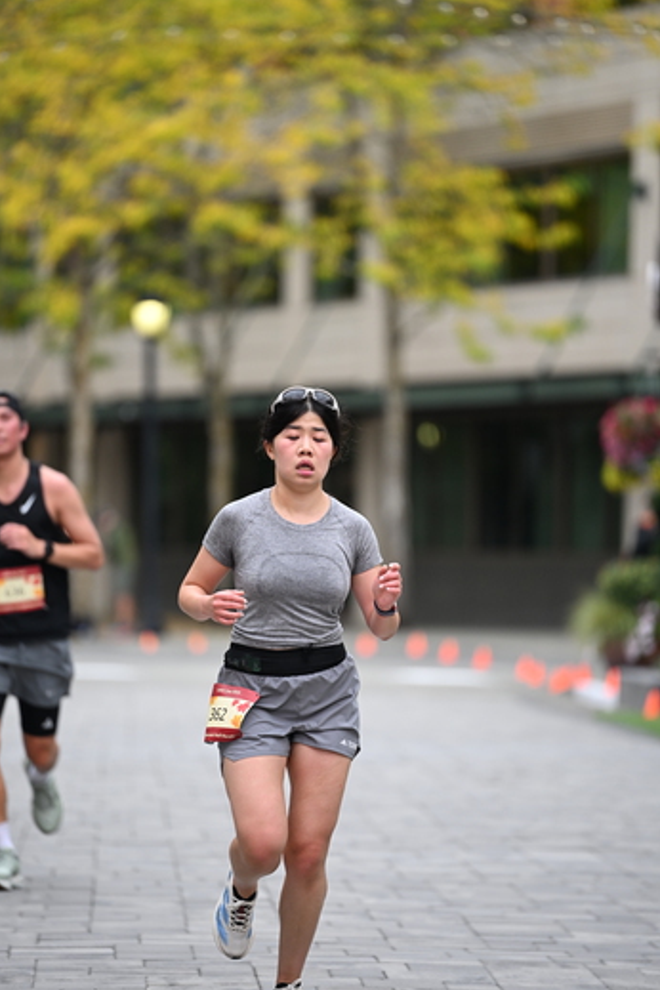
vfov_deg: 9.7
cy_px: 511
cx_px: 312
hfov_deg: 6.5
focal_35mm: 212
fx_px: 5830
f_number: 2.8
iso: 640
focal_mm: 200
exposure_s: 1/2000
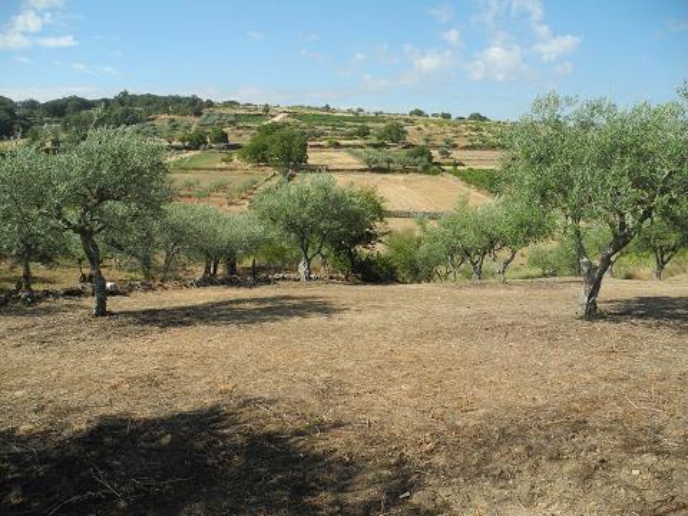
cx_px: 344
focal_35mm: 28
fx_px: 557
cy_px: 258
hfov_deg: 63.4
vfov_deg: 49.7
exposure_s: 1/1000
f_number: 3.5
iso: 100
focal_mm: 6
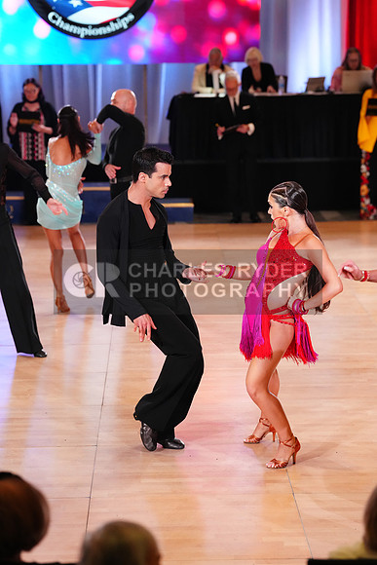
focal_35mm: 107
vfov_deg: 19.1
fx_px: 1680
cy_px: 282
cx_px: 188
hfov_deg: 12.8
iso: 4000
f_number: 3.5
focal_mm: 107
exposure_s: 1/640
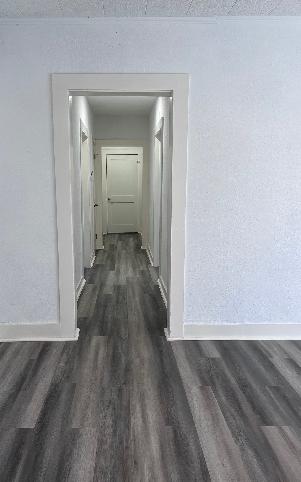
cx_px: 125
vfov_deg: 66.5
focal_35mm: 28
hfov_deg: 44.4
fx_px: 368
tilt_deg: -8.2
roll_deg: +0.5
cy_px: 238
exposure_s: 1/120
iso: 80
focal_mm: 5.7
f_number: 1.5
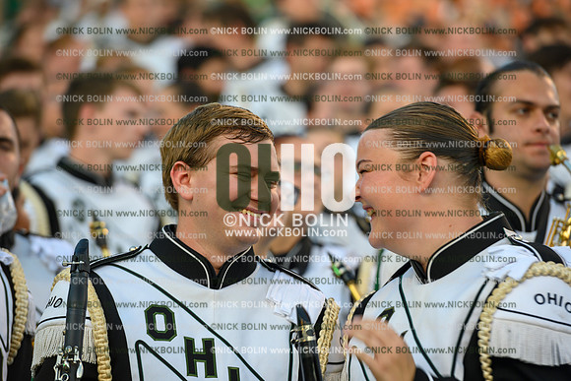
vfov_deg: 6.9
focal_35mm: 200
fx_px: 3173
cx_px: 286
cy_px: 190
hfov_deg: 10.3
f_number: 4
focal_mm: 200
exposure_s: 1/125
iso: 160
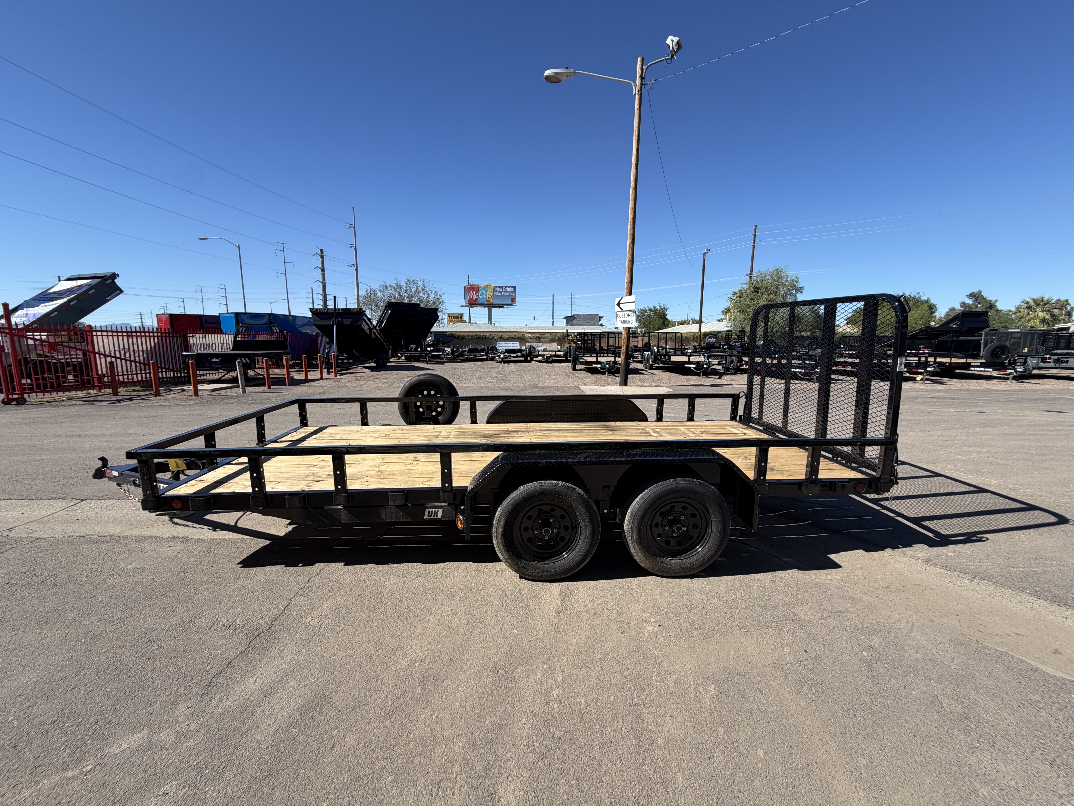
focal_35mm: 14
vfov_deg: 85.7
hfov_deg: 102.1
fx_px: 434
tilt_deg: -8.0
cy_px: 403
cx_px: 537
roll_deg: -0.1
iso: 20
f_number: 2.2
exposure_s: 1/770
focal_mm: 2.22
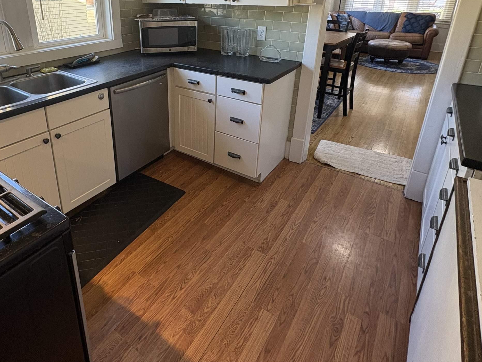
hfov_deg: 72.9
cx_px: 186
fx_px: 320
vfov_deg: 56.8
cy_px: 105
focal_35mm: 23
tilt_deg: -20.2
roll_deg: +0.4
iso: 200
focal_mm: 2.22
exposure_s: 1/60
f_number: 2.2
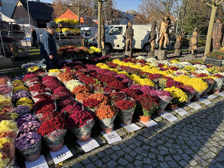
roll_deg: +0.5
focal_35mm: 26
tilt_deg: -16.3
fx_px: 168
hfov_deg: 67.3
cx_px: 112
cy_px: 84
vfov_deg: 53.1
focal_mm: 5.1
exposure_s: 1/1266
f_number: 1.6
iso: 50
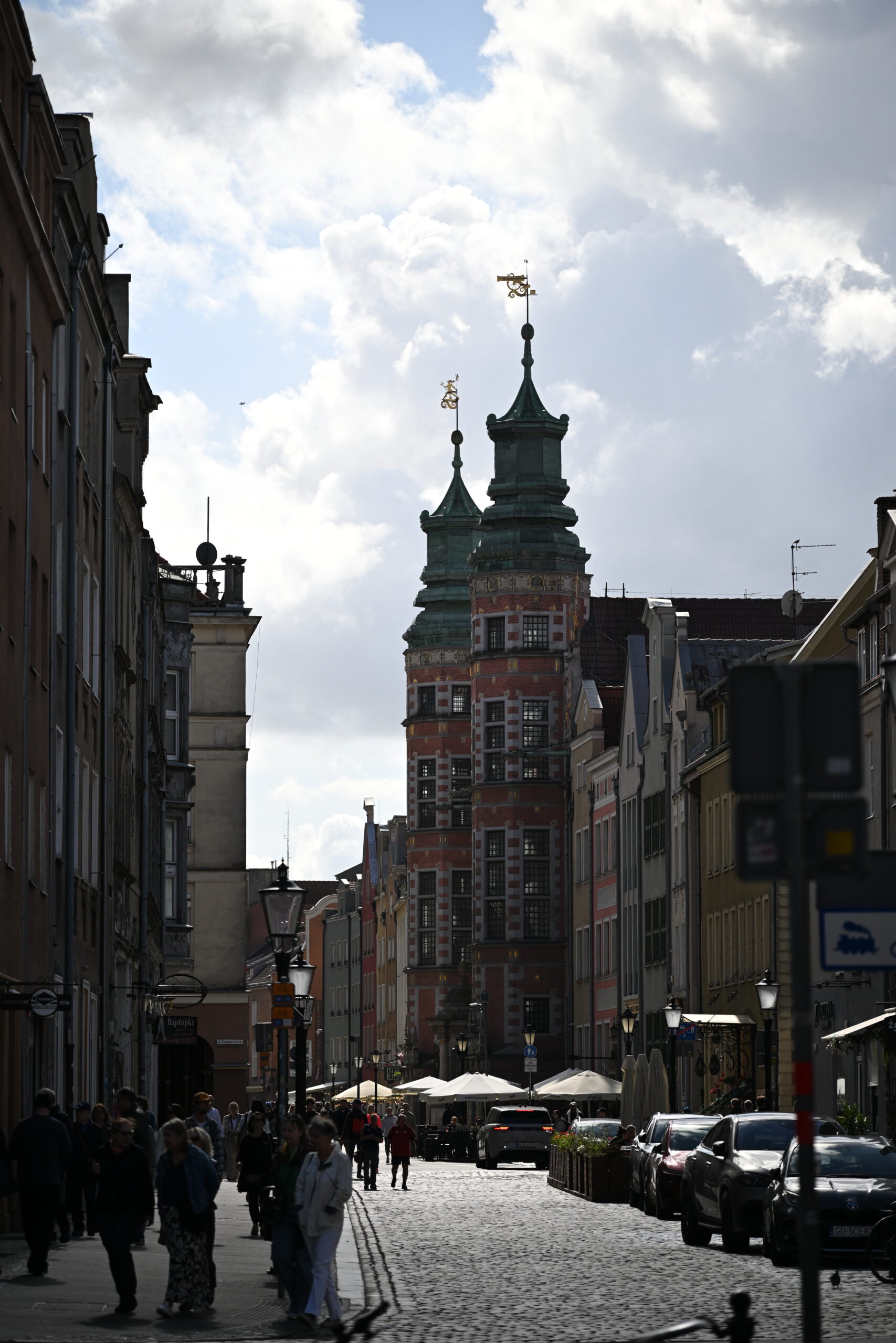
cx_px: 448
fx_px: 4479
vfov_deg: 17.1
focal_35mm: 120
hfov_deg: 11.4
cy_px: 672
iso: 400
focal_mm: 120
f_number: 4
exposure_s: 1/6400
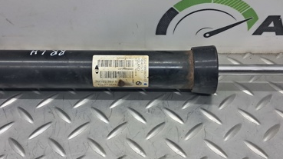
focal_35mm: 51
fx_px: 382
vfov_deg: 23.4
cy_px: 68
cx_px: 142
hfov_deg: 40.6
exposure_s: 1/50
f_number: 1.8
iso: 125
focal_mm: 4
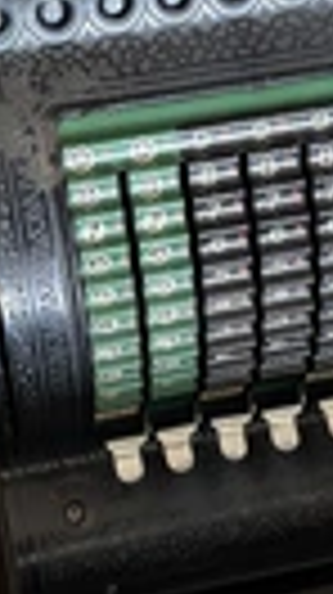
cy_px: 266
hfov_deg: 15.3
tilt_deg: -68.6
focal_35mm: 79
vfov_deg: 26.9
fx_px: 1243
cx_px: 158
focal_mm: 6.76
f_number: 1.78
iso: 500
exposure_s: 1/60
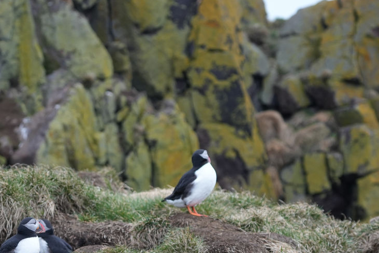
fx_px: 2348
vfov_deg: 6.1
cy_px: 241
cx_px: 96
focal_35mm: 223
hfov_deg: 9.2
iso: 800
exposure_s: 1/160
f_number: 5.6
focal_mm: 102
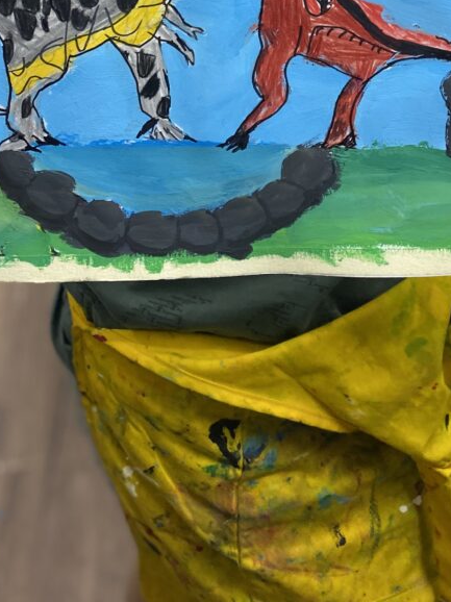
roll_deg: +1.3
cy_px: -79
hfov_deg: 24.3
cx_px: 307
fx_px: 1043
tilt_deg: -22.1
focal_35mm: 60
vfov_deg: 28.8
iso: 100
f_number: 1.8
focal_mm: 4.25
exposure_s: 1/100
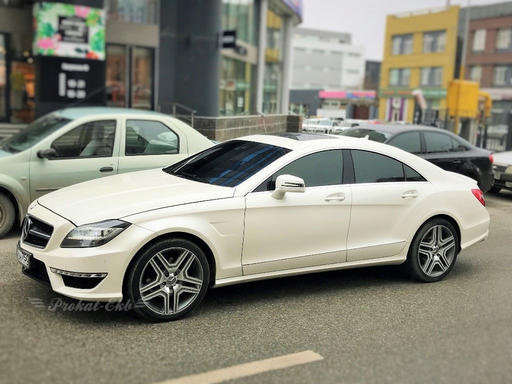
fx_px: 414
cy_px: 192
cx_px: 256
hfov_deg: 63.4
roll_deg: -0.4
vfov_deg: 49.7
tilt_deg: -8.3
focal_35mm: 28
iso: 20
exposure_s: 1/484
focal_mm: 3.99
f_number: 1.8
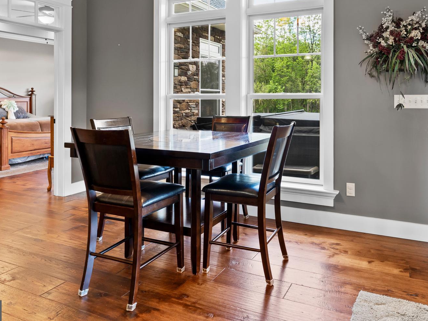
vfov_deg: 50.2
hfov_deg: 64.5
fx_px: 334
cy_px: 101
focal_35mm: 27
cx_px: 263
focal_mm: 18
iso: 500
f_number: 8
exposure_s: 1/4
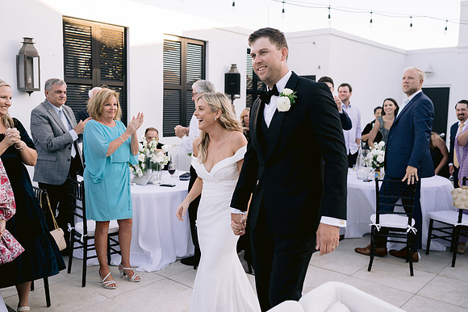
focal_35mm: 35
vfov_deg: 37.9
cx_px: 234
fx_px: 455
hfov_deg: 54.4
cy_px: 156
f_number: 2.8
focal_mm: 35
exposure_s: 1/400
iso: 200
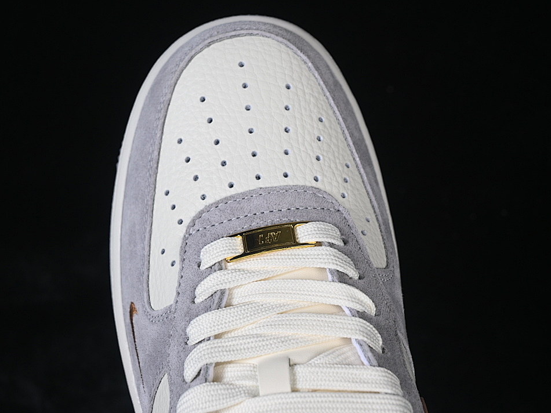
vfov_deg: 18.0
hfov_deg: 23.8
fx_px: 1305
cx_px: 248
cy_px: 208
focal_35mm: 82
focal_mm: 50
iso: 160
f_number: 7.1
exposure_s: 1/80
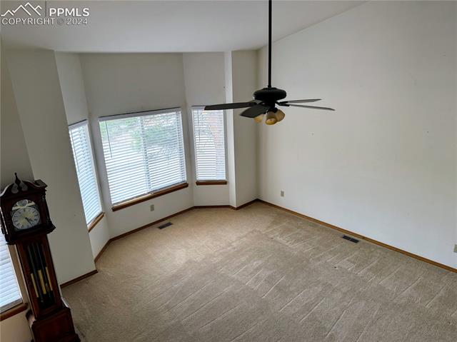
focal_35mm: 24
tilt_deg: -18.0
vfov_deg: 56.8
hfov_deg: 71.6
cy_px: 171
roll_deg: +2.3
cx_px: 228
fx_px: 317
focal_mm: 6.76
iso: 160
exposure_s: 1/121
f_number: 1.78
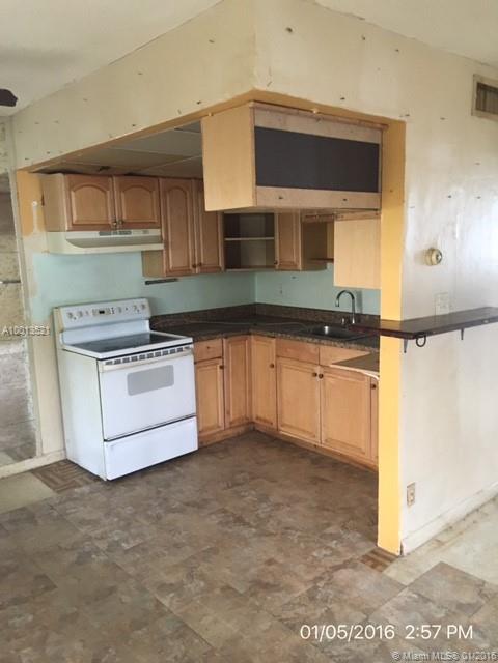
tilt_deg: -6.3
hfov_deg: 48.2
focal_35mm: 29
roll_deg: +0.0
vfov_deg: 61.7
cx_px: 249
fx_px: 556
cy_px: 332
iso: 200
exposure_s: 1/20
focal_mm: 4.15
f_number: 2.2
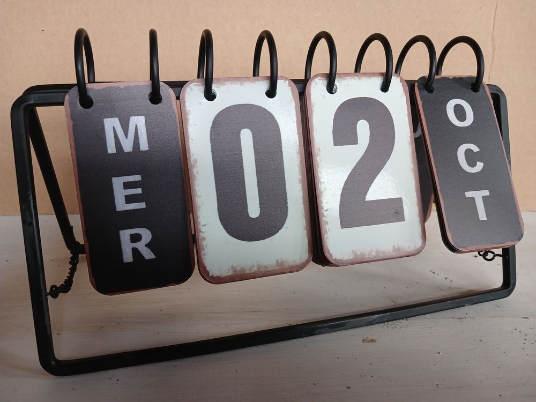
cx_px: 268
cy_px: 201
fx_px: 418
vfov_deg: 51.4
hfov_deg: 65.3
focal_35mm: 27
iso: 200
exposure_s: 1/50
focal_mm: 4
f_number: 1.8
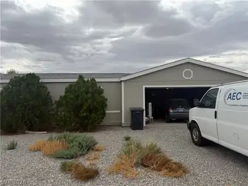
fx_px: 172
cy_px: 93
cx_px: 124
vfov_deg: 56.8
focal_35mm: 24
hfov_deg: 71.6
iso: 80
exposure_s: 1/6173
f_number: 1.78
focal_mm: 6.76
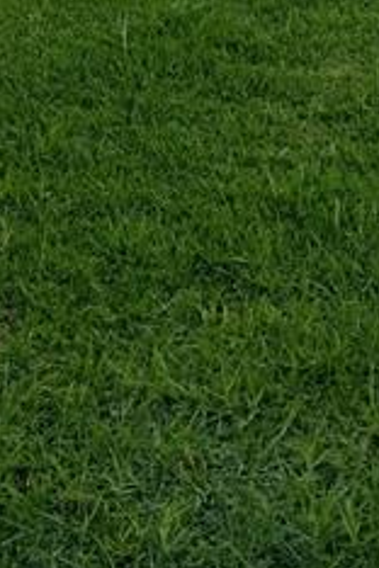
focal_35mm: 96
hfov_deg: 13.2
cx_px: 626
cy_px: -391
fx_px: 1516
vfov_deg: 17.9
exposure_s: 1/215
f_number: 1.8
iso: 103
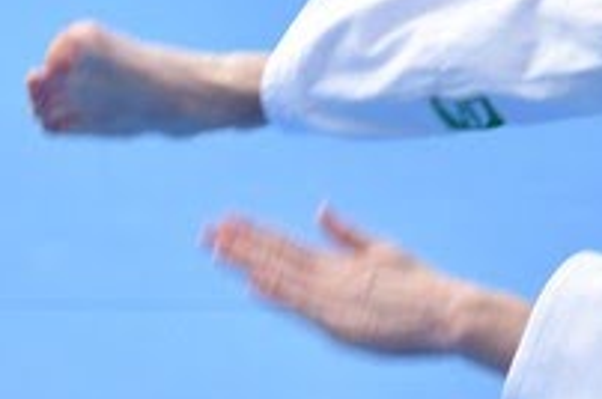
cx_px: 1356
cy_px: -427
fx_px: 6361
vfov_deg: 3.6
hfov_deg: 5.3
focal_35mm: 381
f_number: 4.5
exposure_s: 1/500
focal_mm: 50
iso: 100
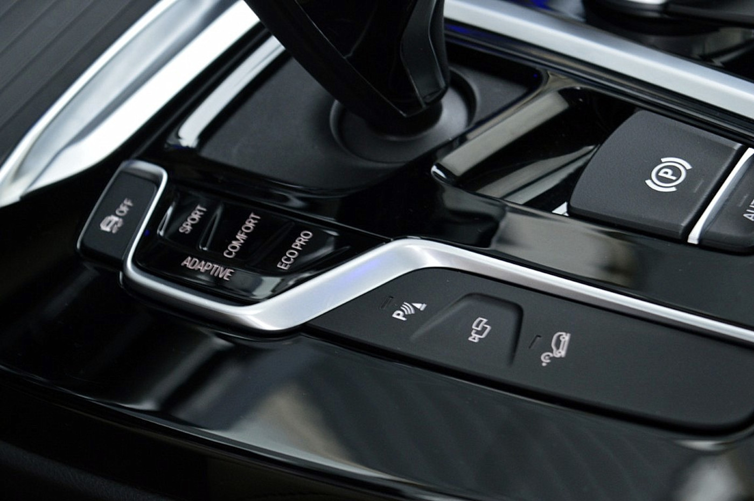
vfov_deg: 16.5
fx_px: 1726
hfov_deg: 24.6
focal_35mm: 82
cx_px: 377
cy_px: 250
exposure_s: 1/40
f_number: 5.6
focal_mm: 55
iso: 800
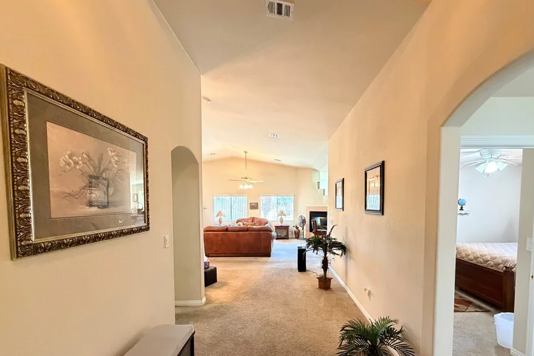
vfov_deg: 69.5
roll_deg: +1.0
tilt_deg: -4.0
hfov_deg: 93.1
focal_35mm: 17
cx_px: 287
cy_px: 218
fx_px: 252
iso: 1000
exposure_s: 1/60
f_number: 2.2
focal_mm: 2.22
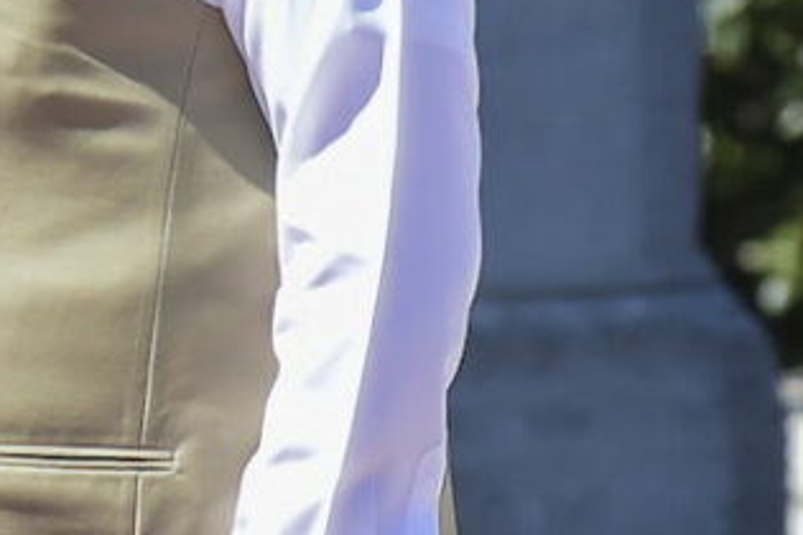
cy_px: 206
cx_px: -599
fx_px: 21724
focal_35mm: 974
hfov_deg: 2.1
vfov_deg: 1.4
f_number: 8
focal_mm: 200
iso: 2000
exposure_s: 1/4000
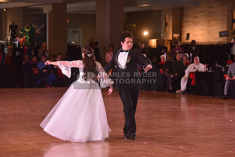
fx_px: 881
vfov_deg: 10.2
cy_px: 78
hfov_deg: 15.2
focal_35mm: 135
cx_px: 118
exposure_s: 1/200
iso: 1600
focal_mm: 135
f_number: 5
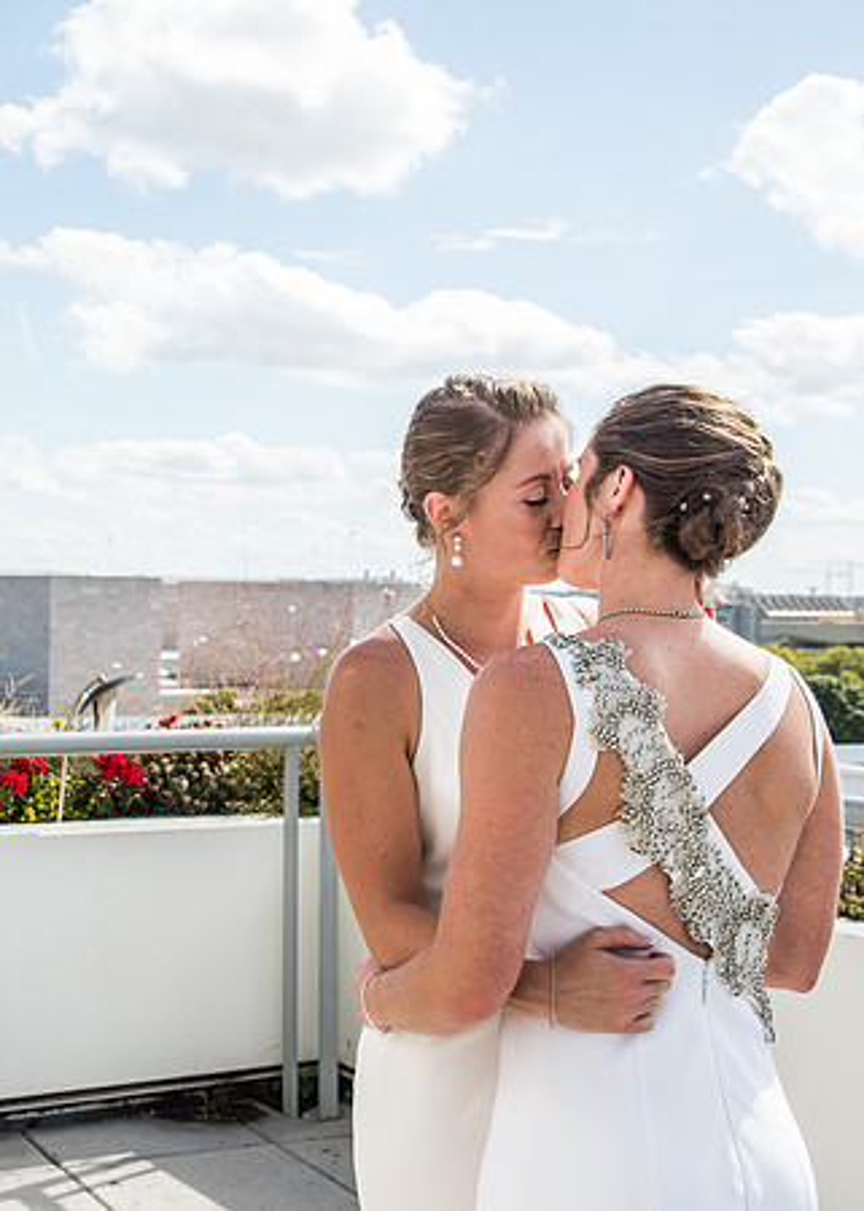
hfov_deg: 26.6
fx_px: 1786
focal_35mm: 52
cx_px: 166
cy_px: 610
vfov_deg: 37.5
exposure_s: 1/1600
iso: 200
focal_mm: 35
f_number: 7.1
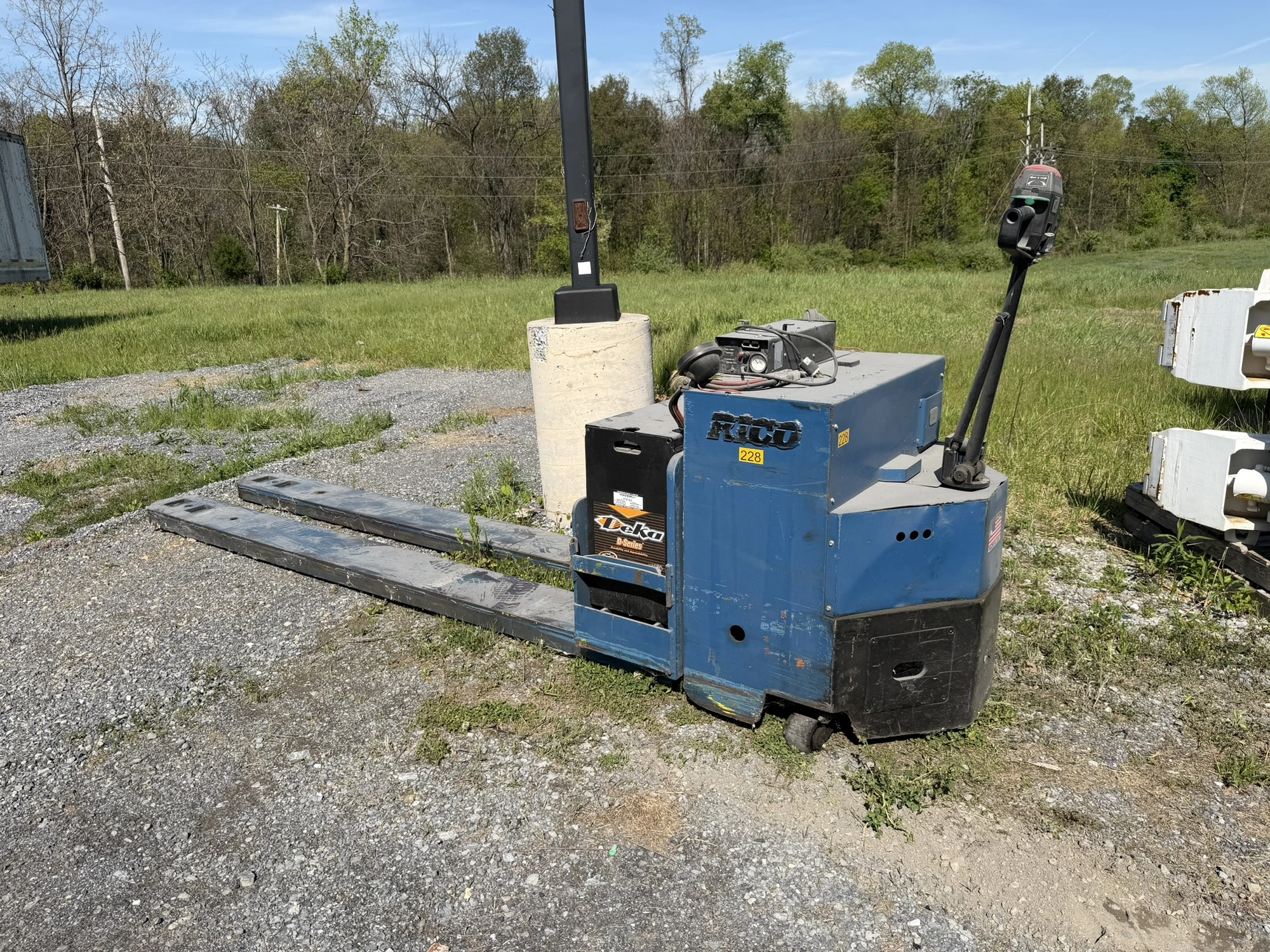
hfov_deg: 71.6
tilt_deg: -16.2
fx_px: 881
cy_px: 476
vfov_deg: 56.8
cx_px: 635
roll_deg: +2.8
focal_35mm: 24
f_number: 1.78
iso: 80
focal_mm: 6.76
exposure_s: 1/5319
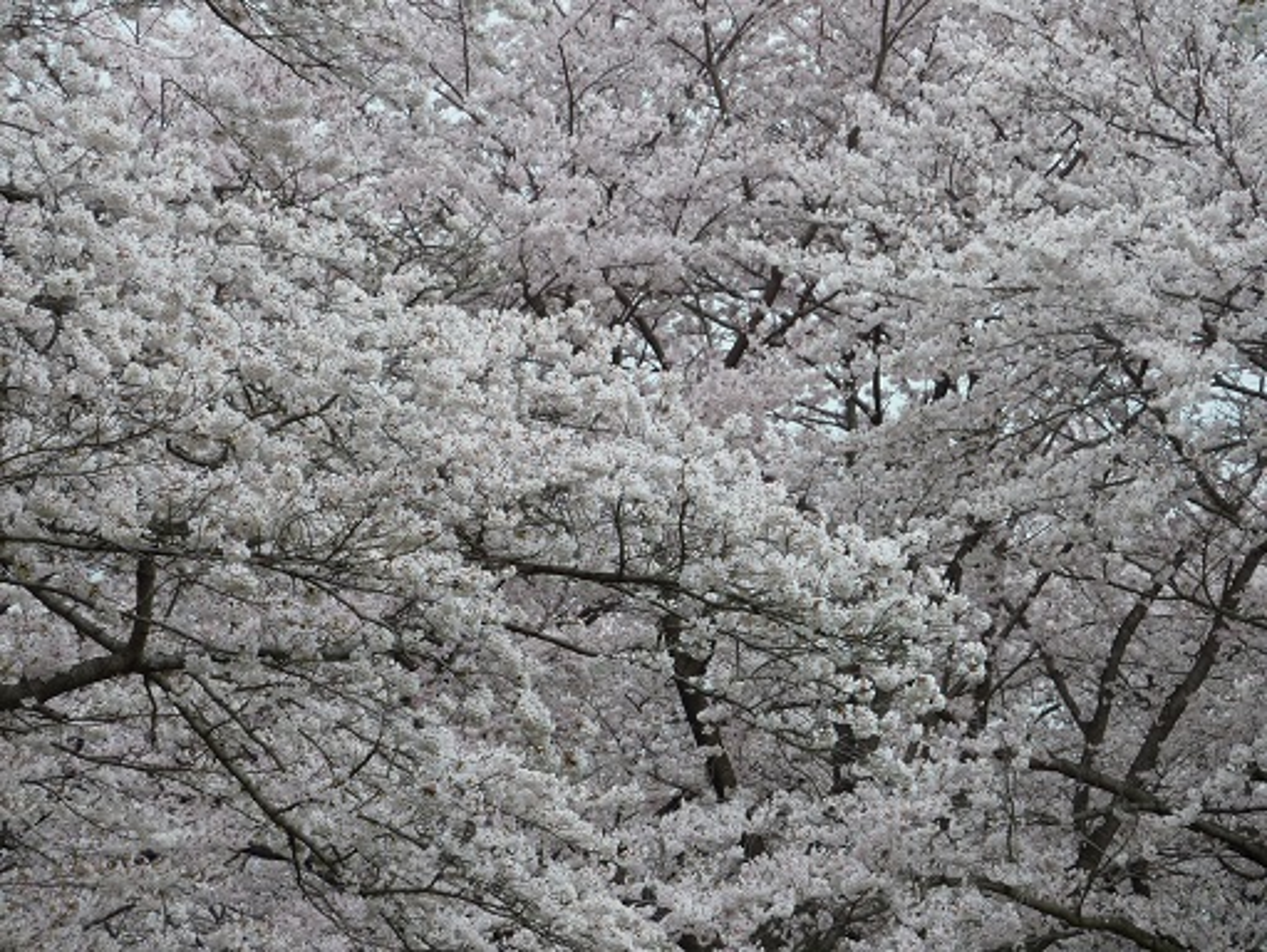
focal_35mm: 158
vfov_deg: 9.4
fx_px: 5787
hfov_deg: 12.5
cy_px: 476
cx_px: 634
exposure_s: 1/125
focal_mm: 25.9
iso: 80
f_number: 4.5
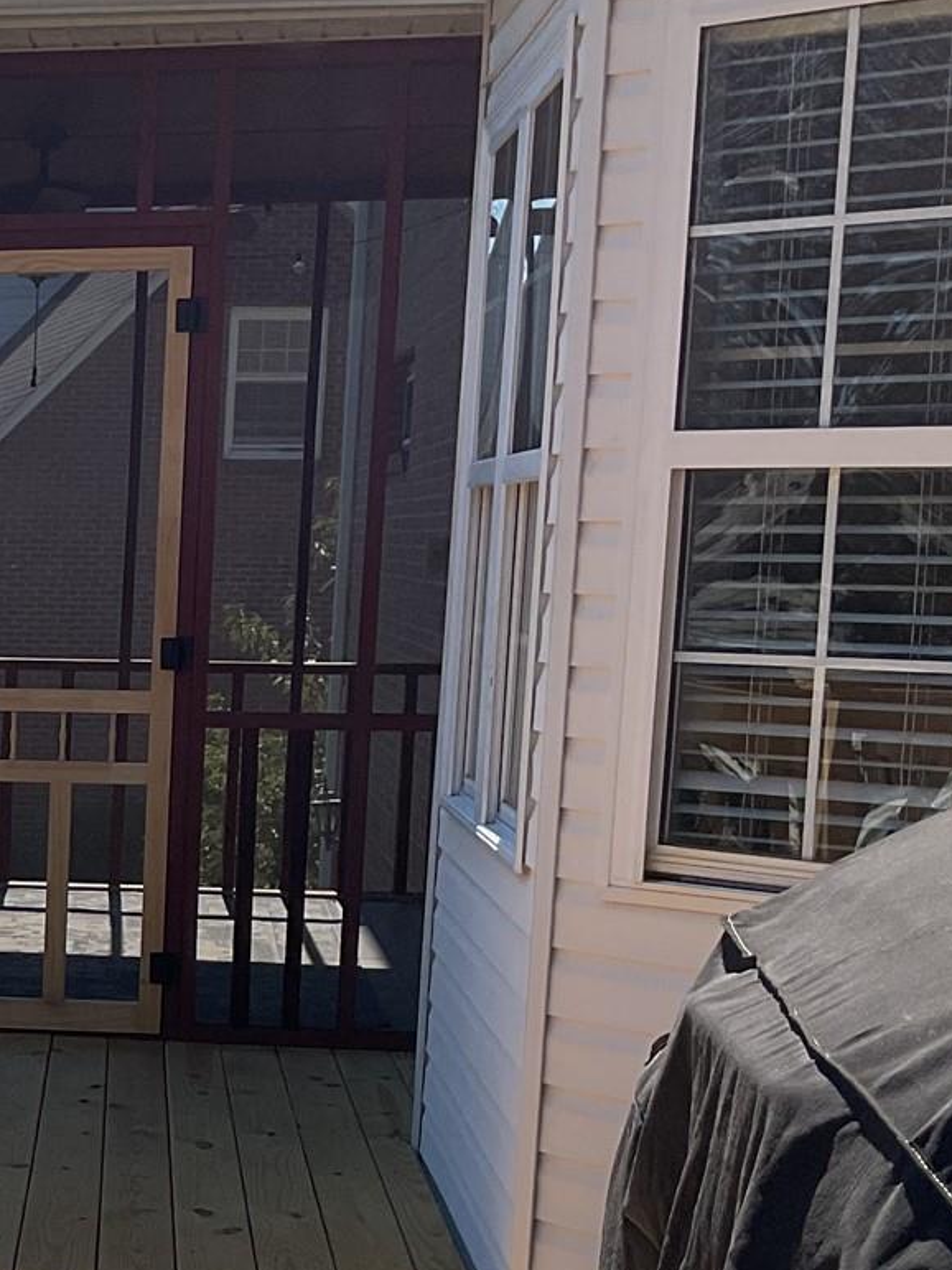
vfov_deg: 25.1
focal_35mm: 77
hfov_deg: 17.4
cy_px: 939
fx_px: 2824
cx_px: -423
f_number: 1.8
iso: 16
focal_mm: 3
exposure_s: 1/3322
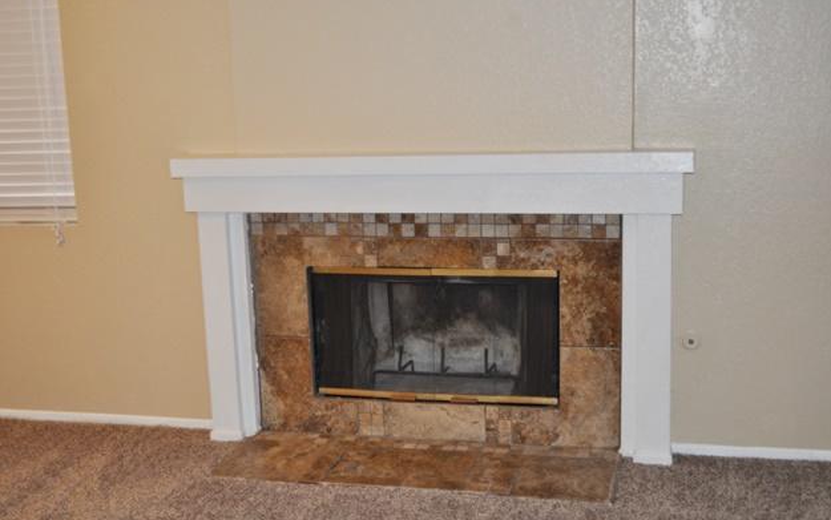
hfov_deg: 40.3
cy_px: 271
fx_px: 1133
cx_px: 415
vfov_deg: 25.8
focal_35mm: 50
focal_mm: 32
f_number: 4.8
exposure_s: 1/60
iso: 800
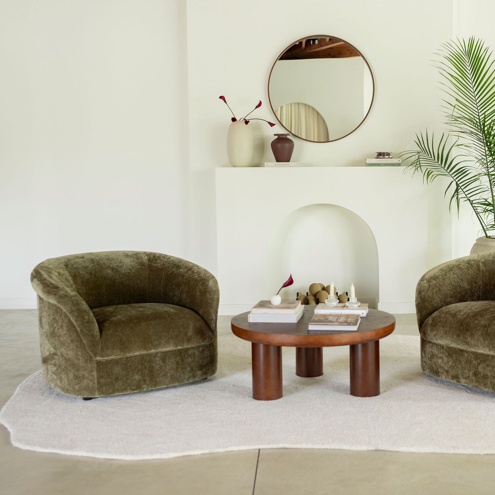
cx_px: 321
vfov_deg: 34.0
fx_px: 809
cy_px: 236
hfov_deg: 33.8
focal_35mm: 50
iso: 500
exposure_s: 1/100
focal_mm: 35
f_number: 2.2
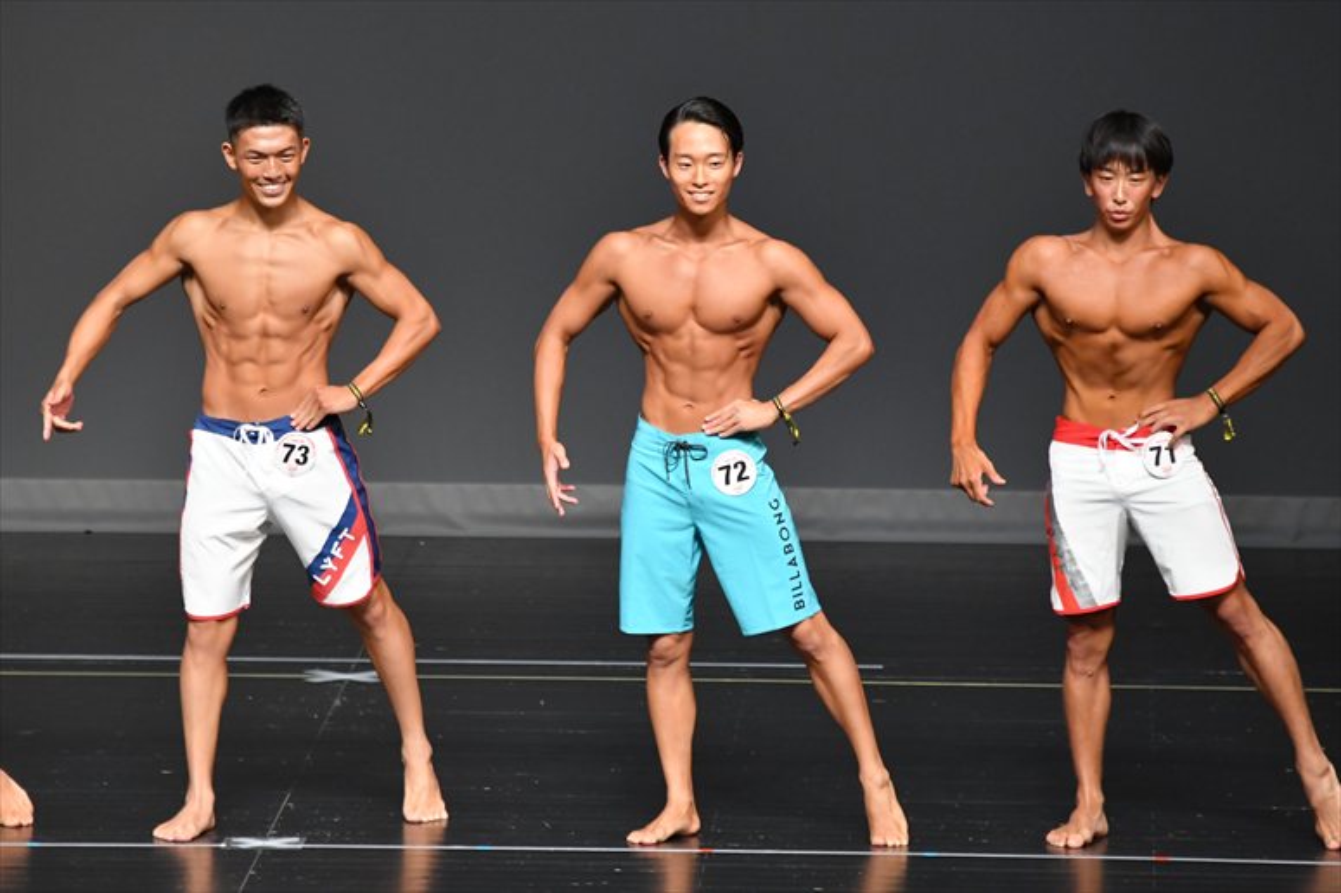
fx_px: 12845
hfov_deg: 6.0
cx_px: 670
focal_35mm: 345
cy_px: 446
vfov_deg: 4.0
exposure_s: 1/400
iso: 2500
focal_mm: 230
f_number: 5.6
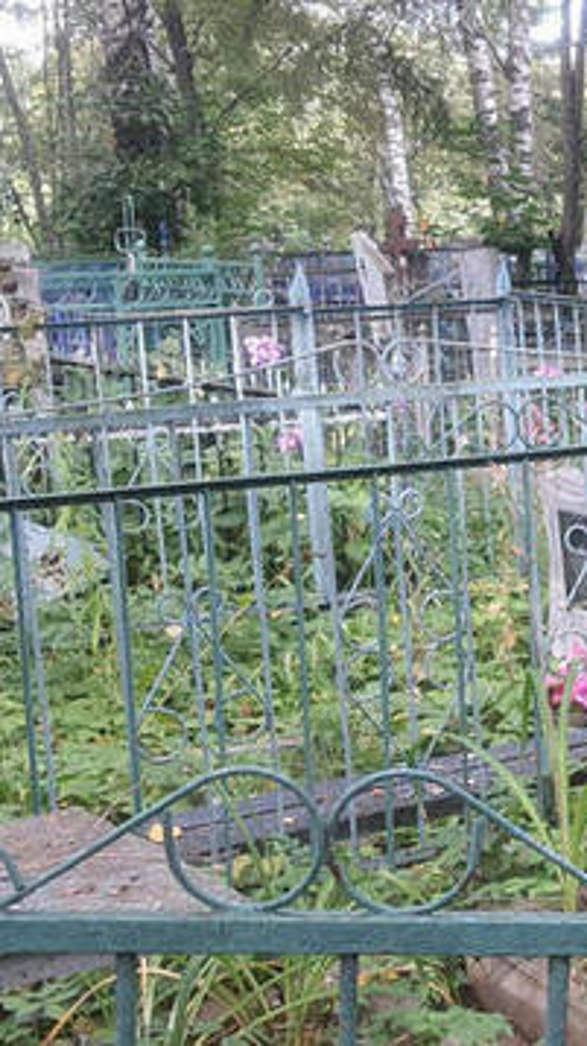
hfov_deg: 13.8
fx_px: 2245
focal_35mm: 81
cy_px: 584
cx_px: 935
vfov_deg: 26.2
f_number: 1.7
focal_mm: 4.32
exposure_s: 1/100
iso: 64
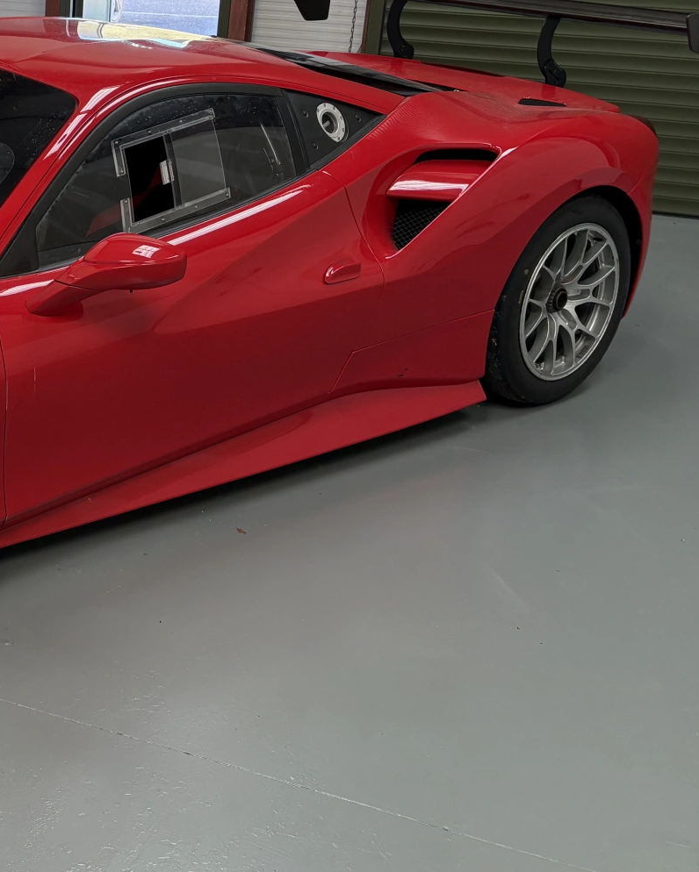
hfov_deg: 28.5
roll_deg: -0.7
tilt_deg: -17.5
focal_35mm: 49
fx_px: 1266
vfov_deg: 37.4
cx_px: -37
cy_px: 260
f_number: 1.6
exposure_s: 1/75
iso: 125
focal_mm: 5.96
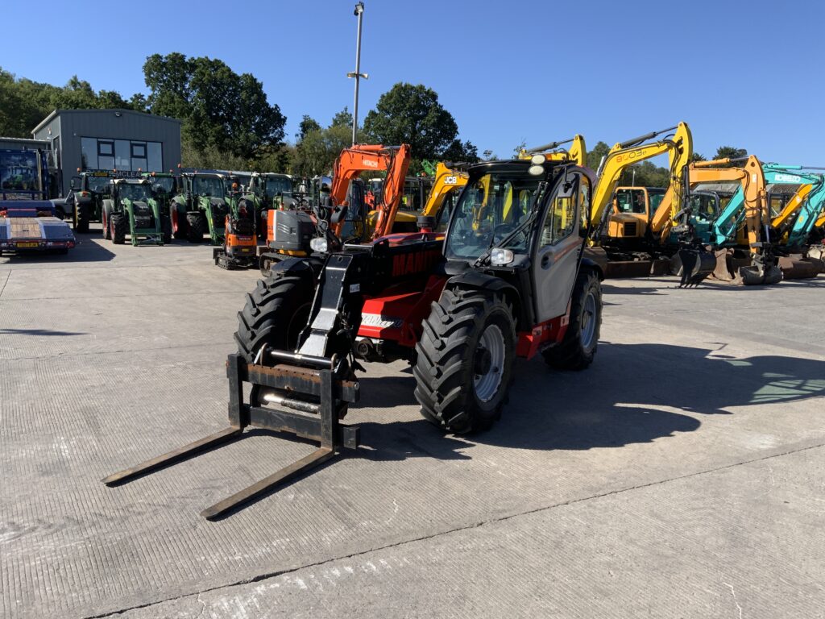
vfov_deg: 48.2
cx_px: 412
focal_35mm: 29
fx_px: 691
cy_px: 310
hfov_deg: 61.7
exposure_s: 1/1451
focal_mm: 3
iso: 16
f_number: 1.8
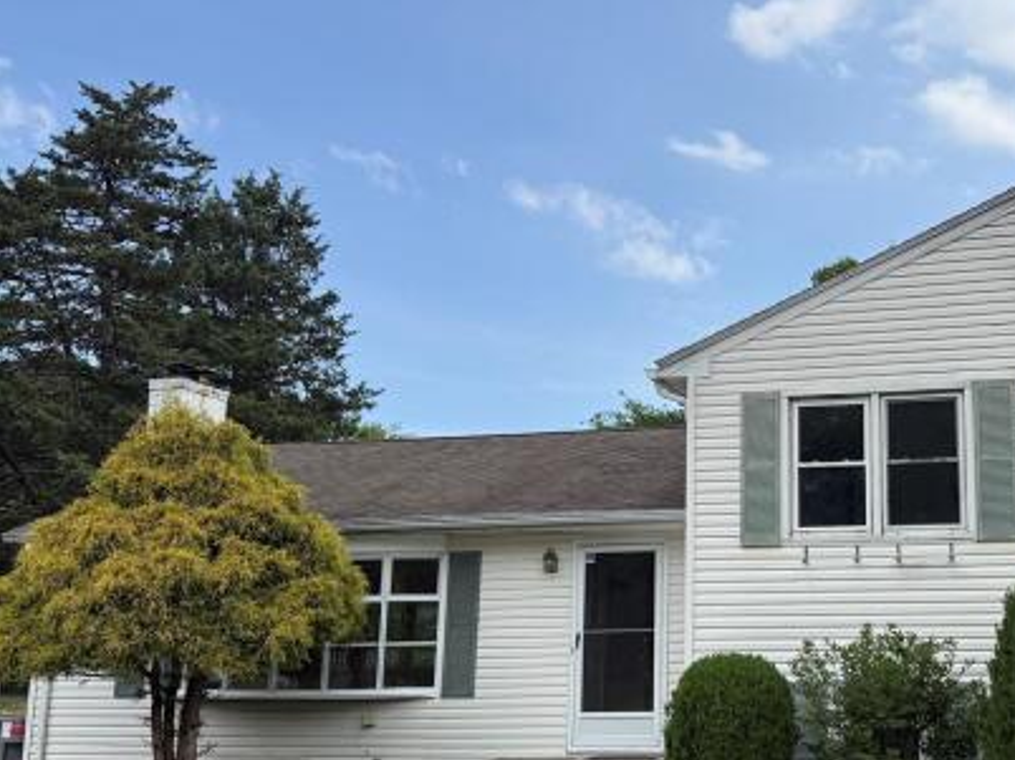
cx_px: 785
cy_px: 437
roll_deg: +0.3
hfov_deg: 42.3
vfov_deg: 33.5
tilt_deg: +11.5
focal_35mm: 43
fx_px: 1260
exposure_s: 1/2611
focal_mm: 6.76
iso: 100
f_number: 1.78
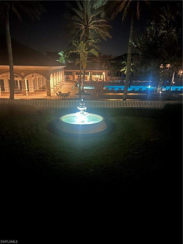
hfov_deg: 53.1
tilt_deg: -15.0
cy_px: 122
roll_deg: -0.4
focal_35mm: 26
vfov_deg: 67.3
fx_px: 183
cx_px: 92
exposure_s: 1/5
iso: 800
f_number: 1.5
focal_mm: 5.7
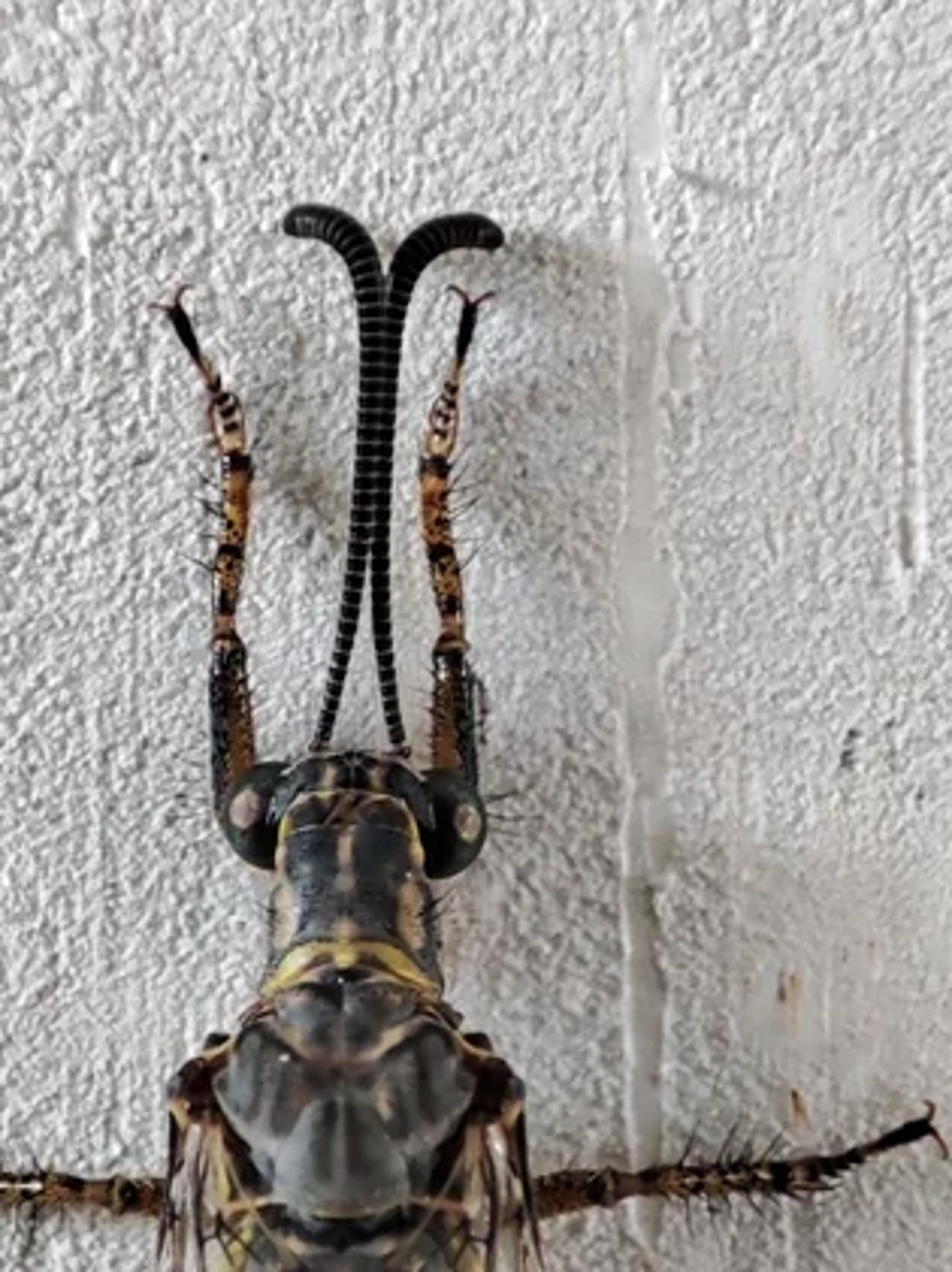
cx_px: 360
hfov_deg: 40.4
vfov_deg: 51.9
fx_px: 1285
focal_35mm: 35
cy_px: 819
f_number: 2.4
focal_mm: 4.03
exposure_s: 1/101
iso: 400
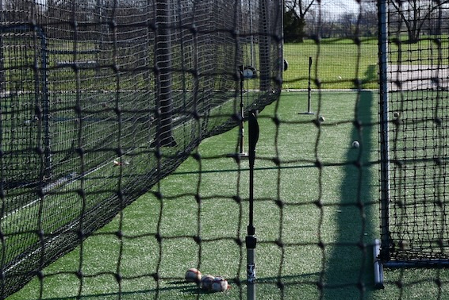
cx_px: 411
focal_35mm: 89
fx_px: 1111
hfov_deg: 22.3
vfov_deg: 15.4
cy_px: 183
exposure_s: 1/800
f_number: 5.6
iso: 100
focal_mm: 28
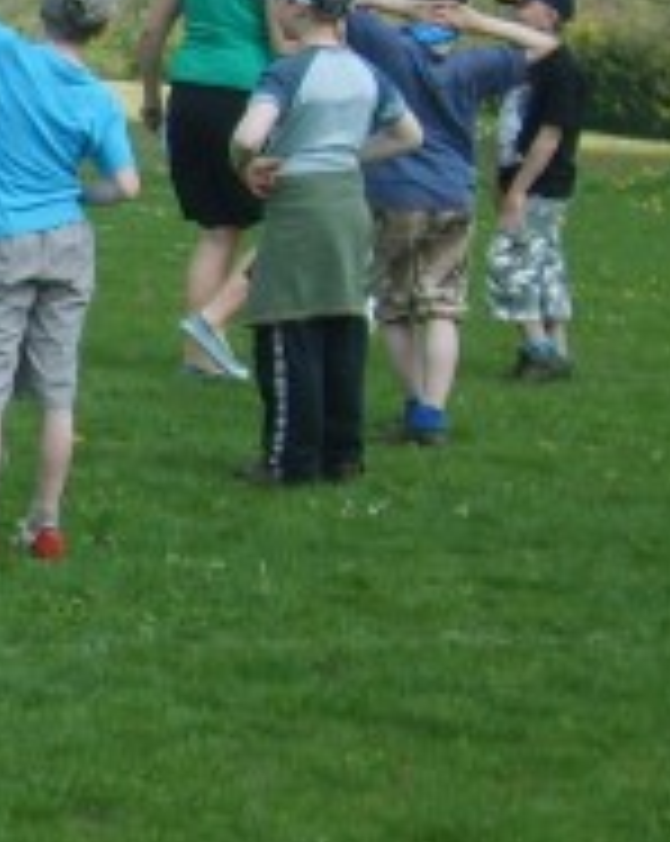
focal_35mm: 180
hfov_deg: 8.0
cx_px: -881
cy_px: 284
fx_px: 4473
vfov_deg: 10.7
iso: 50
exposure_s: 1/500
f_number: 3
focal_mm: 7.2
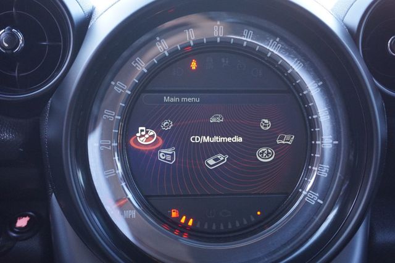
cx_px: 198
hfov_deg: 53.2
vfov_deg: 36.8
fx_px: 395
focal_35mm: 36
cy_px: 132
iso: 1250
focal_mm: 24
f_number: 4.5
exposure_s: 1/60
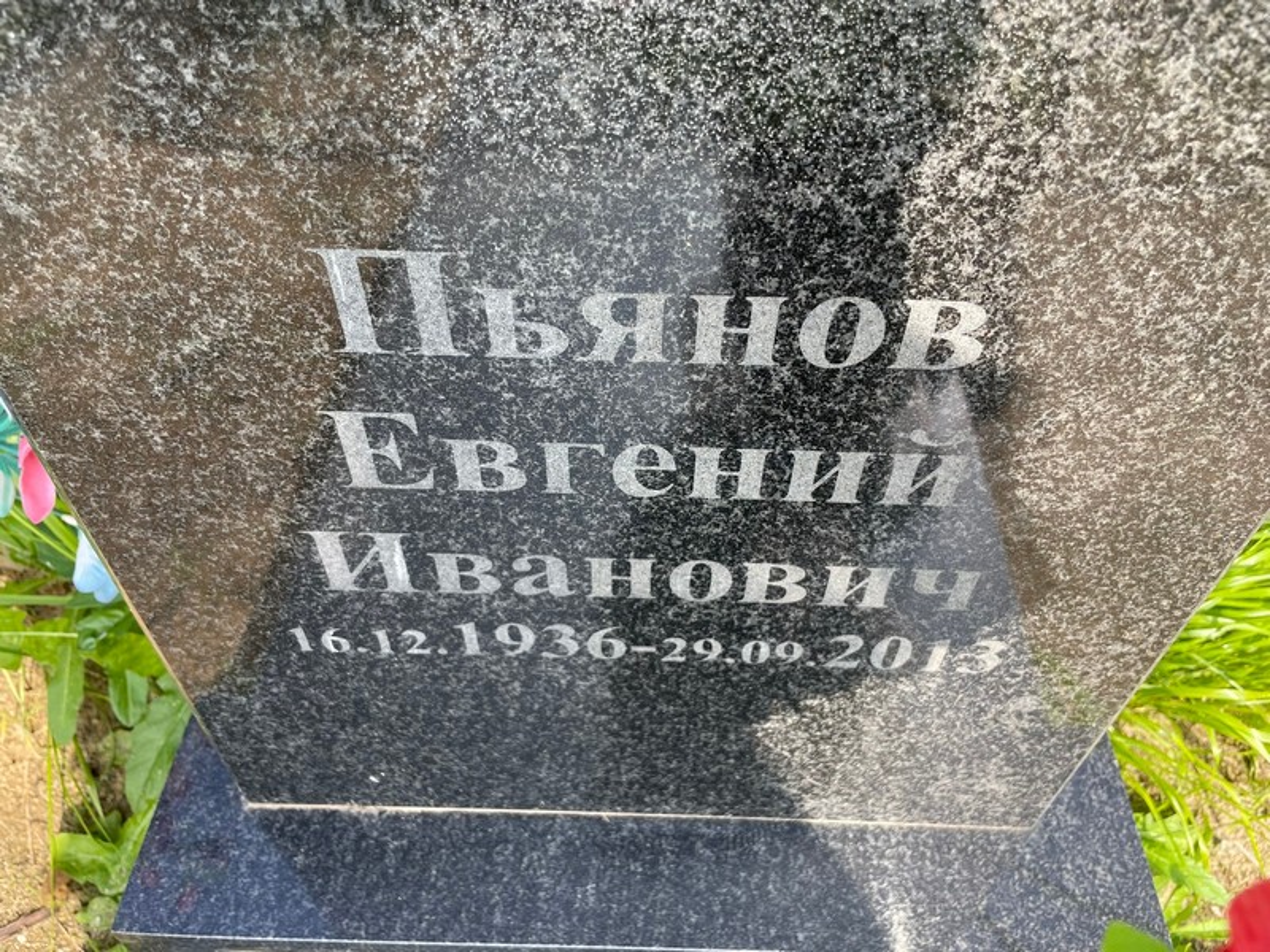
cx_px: 635
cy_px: 476
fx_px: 954
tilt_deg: -48.4
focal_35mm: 26
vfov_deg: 53.1
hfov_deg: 67.3
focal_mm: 4.2
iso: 32
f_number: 1.6
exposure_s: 1/433
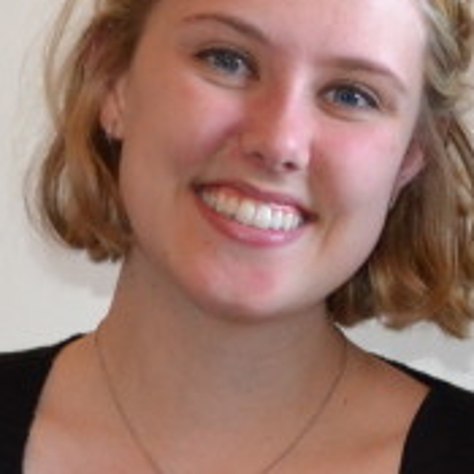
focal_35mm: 260
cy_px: 646
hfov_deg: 6.7
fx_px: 4035
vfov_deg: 6.7
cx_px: 585
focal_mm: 35
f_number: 5
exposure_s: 1/60
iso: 1250
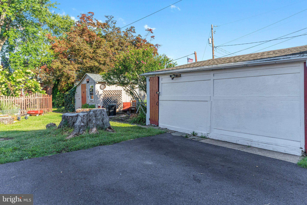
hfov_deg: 73.7
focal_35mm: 24
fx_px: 205
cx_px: 154
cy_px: 102
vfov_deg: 53.1
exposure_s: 1/640
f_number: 7.1
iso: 320
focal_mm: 24
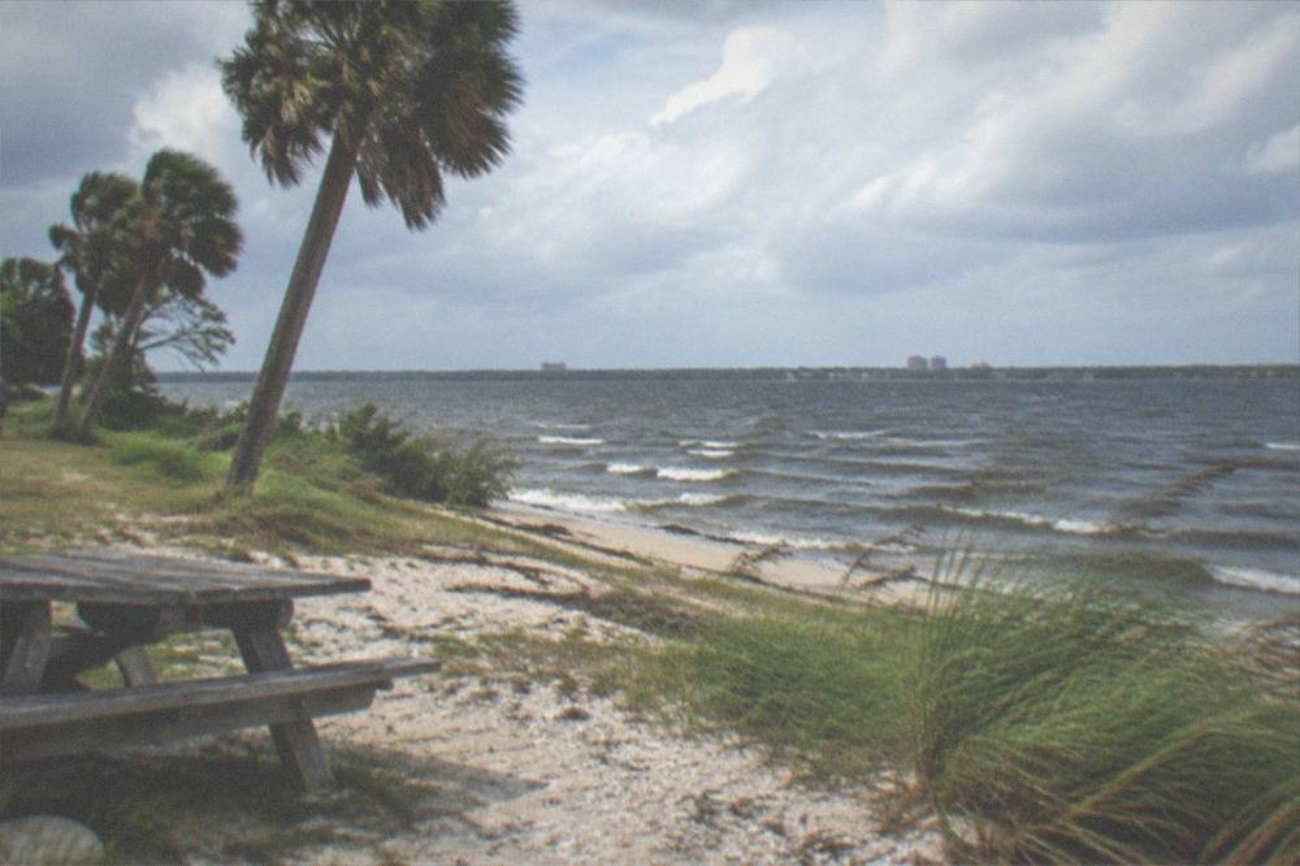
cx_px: 650
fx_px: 1733
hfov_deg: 41.1
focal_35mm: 48
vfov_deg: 28.1
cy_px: 433
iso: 500
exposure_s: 1/1600
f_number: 4
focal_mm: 48
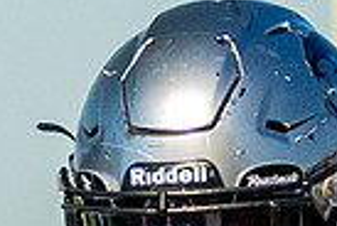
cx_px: 452
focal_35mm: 2051
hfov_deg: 1.0
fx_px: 19241
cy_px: 828
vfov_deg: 0.7
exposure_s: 1/3200
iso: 400
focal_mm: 133
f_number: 3.2
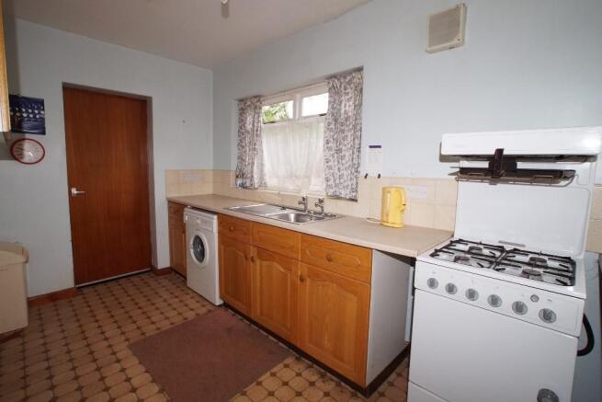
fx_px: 276
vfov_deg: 72.1
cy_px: 201
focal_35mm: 16
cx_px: 301
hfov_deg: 95.0
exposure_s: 1/160
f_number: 4.5
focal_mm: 11
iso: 800
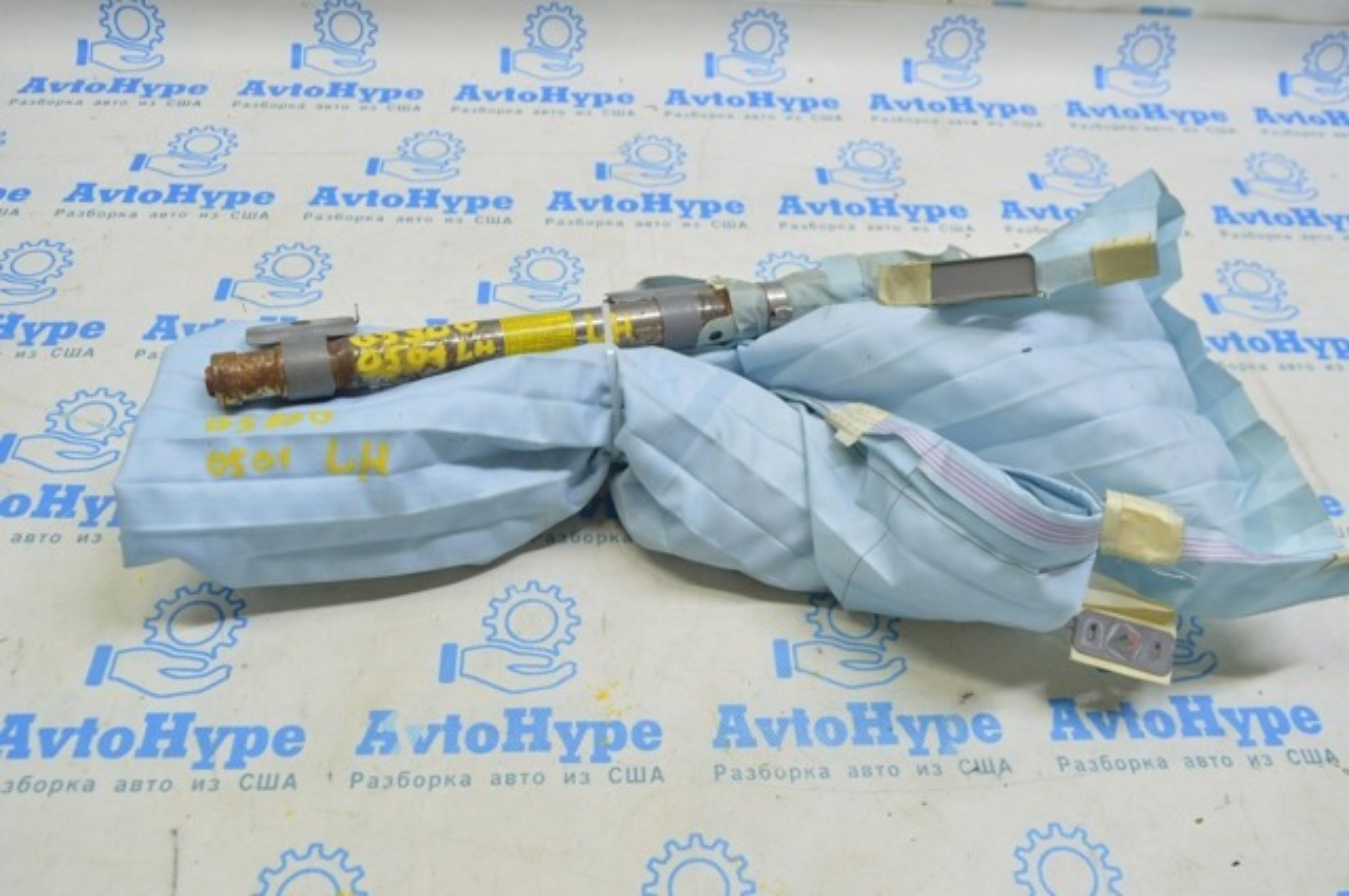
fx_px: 1123
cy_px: 448
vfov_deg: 43.5
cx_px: 674
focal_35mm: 30
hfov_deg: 62.0
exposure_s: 1/20
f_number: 5.6
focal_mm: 20
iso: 400
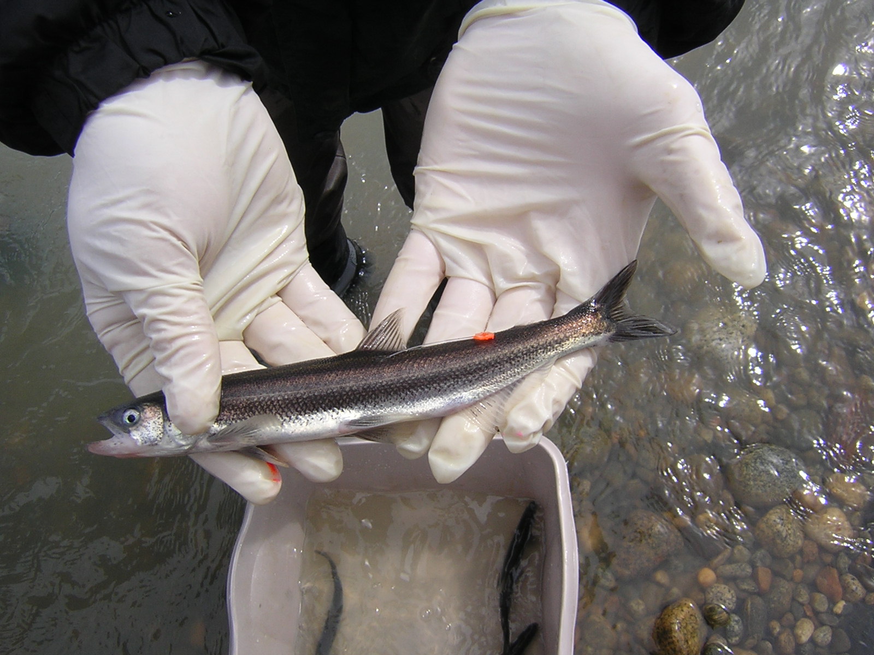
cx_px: 437
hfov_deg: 51.4
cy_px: 328
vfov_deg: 39.7
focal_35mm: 36
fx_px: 909
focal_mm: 4.7
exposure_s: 1/268
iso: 100
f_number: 5.2
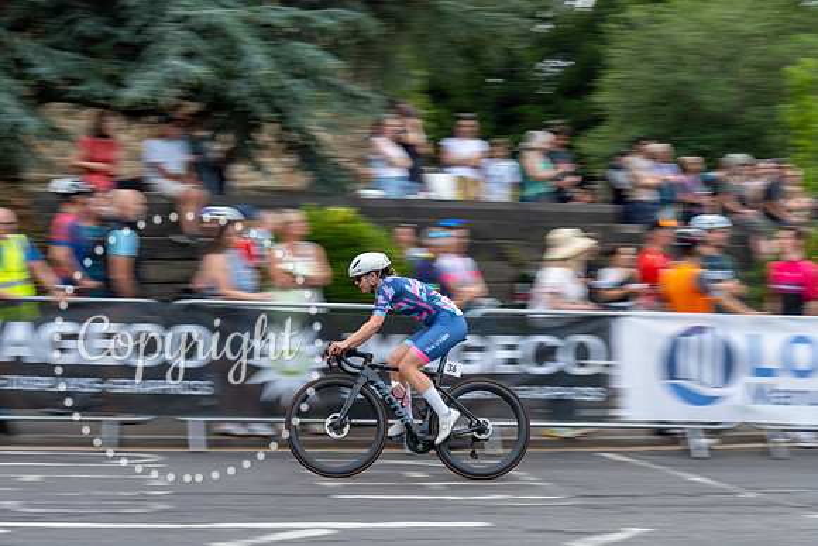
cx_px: 409
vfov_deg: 18.4
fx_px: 1682
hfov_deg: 27.3
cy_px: 273
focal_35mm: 74
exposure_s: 1/100
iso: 500
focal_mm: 74
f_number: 10
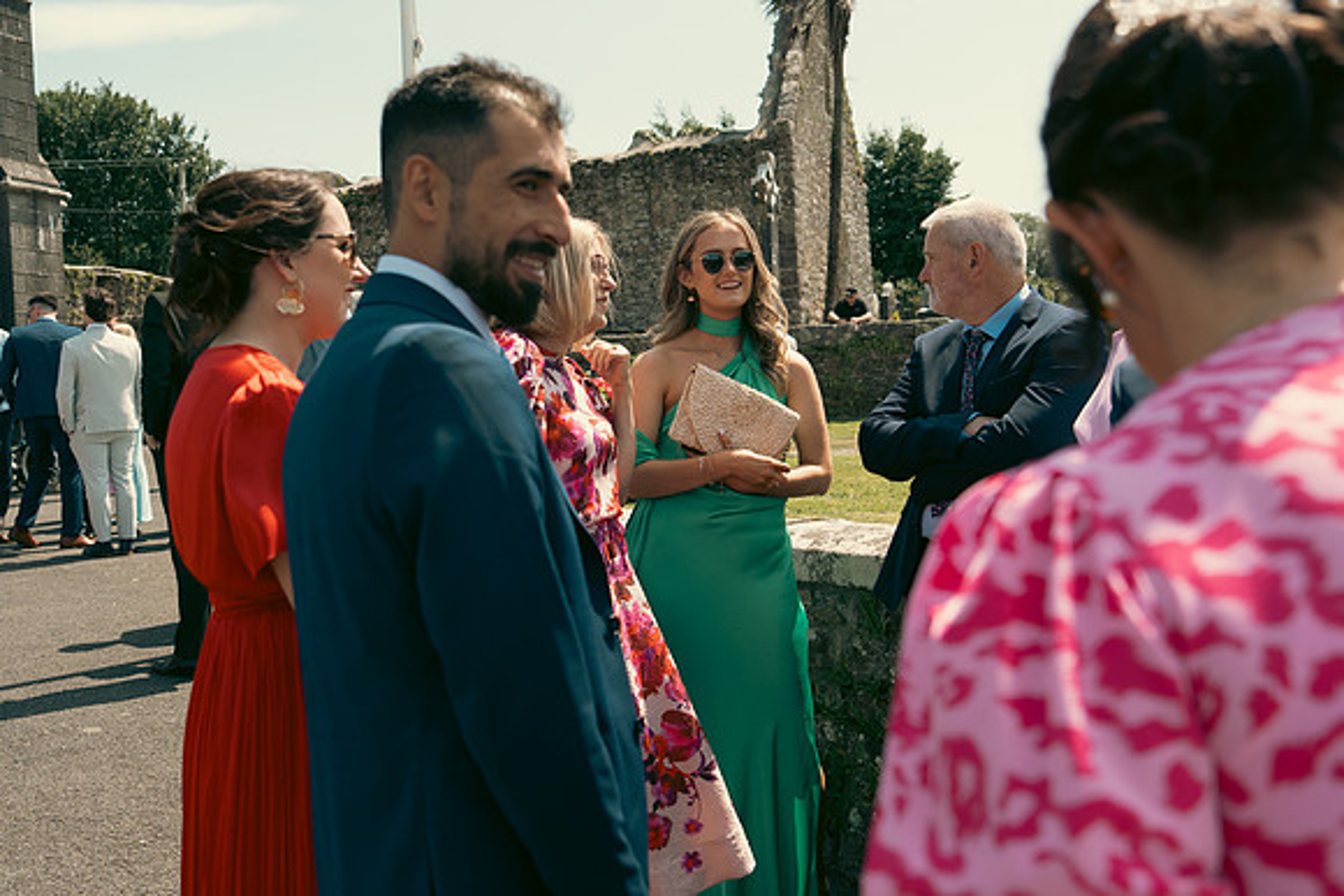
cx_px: 672
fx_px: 1344
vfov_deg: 36.9
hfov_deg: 53.1
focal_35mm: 36
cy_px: 448
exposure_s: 1/1600
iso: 250
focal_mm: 24
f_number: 3.5
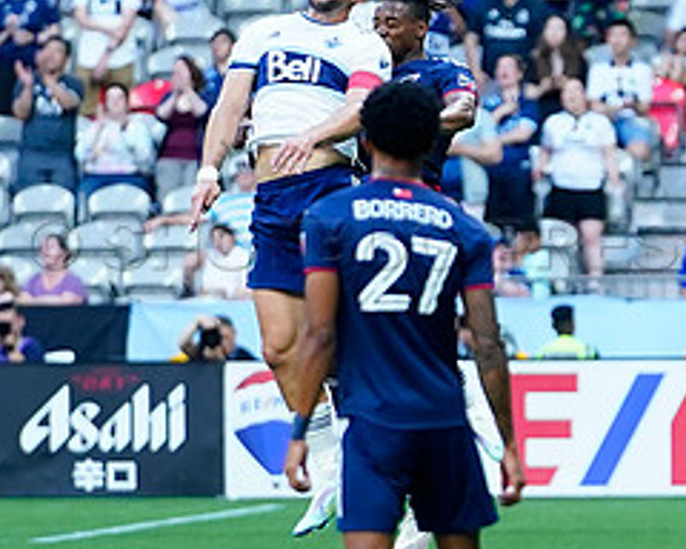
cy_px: 232
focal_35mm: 352
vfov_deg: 4.4
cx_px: 390
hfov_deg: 5.5
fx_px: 7147
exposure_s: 1/2000
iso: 2000
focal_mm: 200
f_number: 2.8
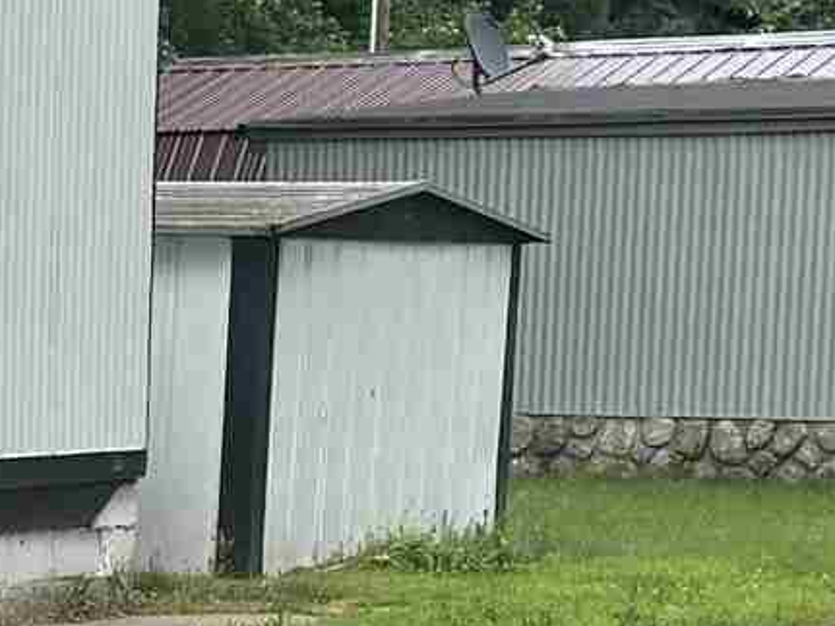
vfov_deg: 8.6
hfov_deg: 11.1
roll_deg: -0.8
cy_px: 820
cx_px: -417
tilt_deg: -8.3
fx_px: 4124
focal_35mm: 171
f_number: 1.78
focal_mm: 6.76
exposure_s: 1/1721
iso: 80
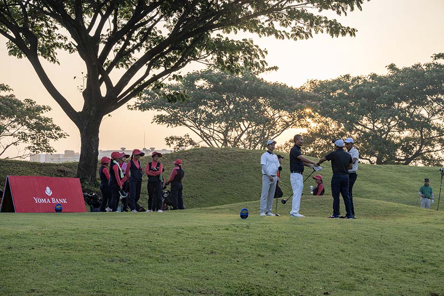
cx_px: 222
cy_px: 148
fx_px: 863
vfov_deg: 19.5
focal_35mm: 70
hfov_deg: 28.8
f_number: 5
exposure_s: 1/200
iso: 100
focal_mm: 70
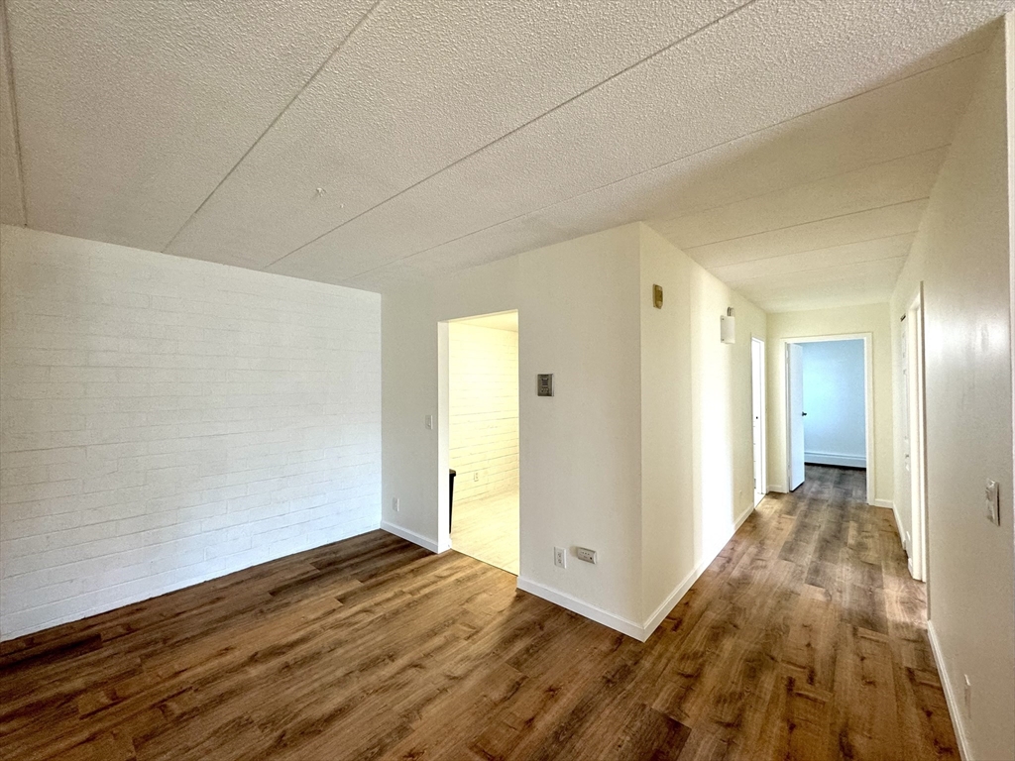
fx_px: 411
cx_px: 508
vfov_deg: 85.7
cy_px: 380
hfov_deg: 102.1
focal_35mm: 14
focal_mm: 2.22
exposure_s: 1/60
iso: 200
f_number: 2.2
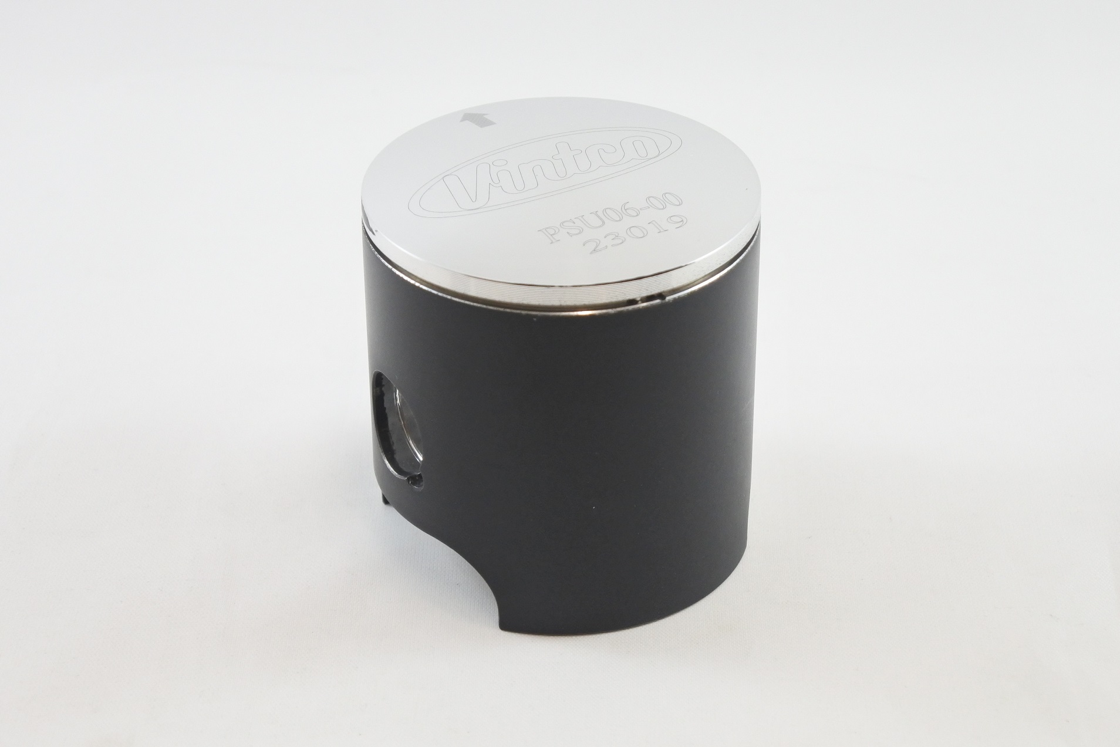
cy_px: 374
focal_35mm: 66
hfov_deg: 30.5
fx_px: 2054
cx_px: 560
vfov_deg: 20.6
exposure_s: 1/125
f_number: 5.3
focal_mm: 24.8
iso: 640
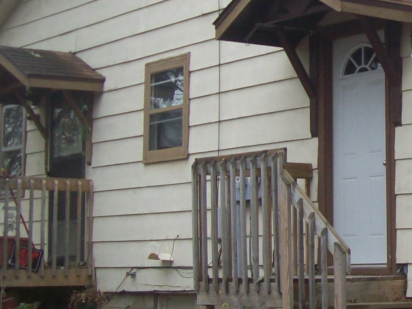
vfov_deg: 14.3
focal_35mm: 103
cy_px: 91
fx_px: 1226
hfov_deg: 17.8
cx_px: 547
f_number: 2.7
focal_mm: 6
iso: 80
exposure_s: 1/92.6
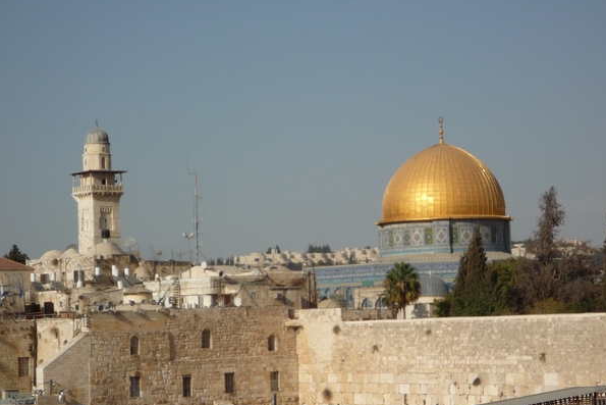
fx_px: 1835
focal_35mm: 109
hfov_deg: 18.8
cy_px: 225
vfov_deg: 12.6
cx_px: 305
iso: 100
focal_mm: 15.2
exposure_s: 1/800
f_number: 6.3
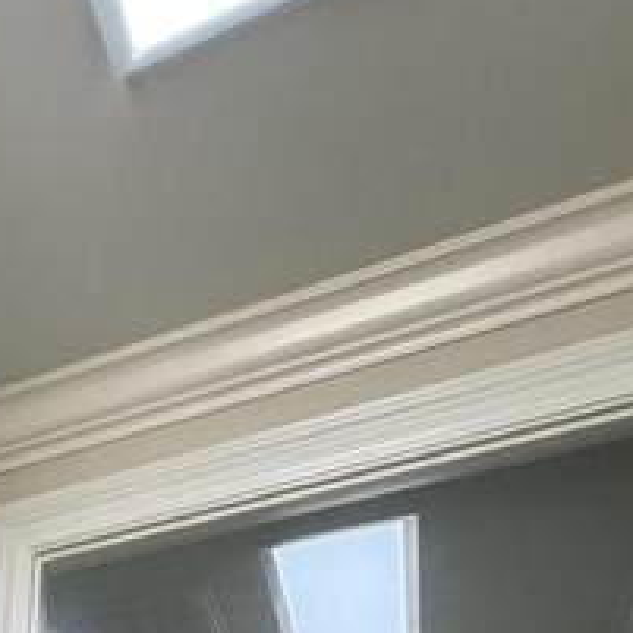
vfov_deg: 17.8
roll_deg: -0.8
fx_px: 1221
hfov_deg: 21.8
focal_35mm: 59
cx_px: -422
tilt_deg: -9.2
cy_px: 1326
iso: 320
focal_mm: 2.22
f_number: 2.2
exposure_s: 1/120
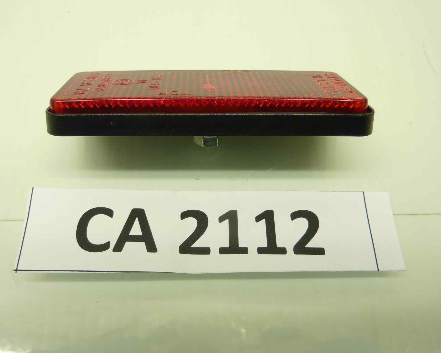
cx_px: 195
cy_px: 187
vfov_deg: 48.5
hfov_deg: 58.6
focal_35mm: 30
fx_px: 392
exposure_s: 1/25
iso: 80
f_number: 3.3
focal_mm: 4.1
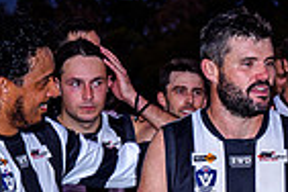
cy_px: 209
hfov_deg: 7.3
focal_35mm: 283
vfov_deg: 4.8
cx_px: 264
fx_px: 2264
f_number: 3.3
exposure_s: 1/160
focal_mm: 38
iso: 400
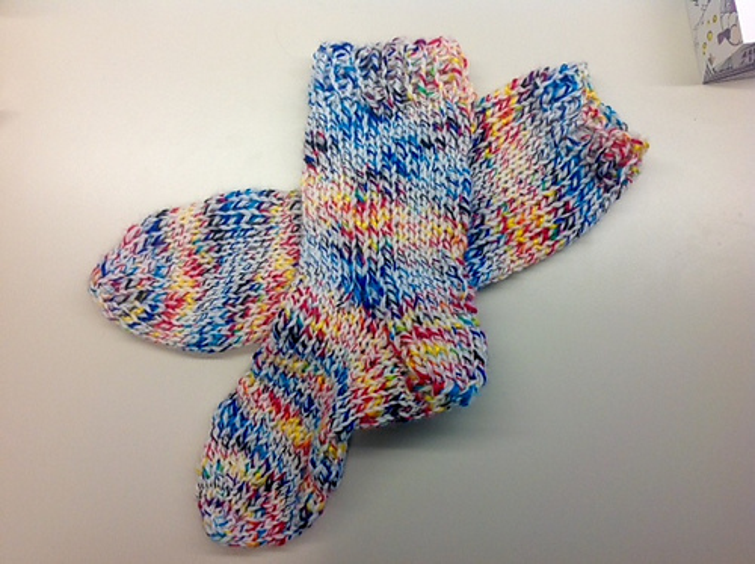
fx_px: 762
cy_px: 282
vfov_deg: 40.6
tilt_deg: -83.6
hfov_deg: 52.7
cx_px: 378
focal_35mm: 35
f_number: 2.4
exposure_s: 1/60
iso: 80
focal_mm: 4.28
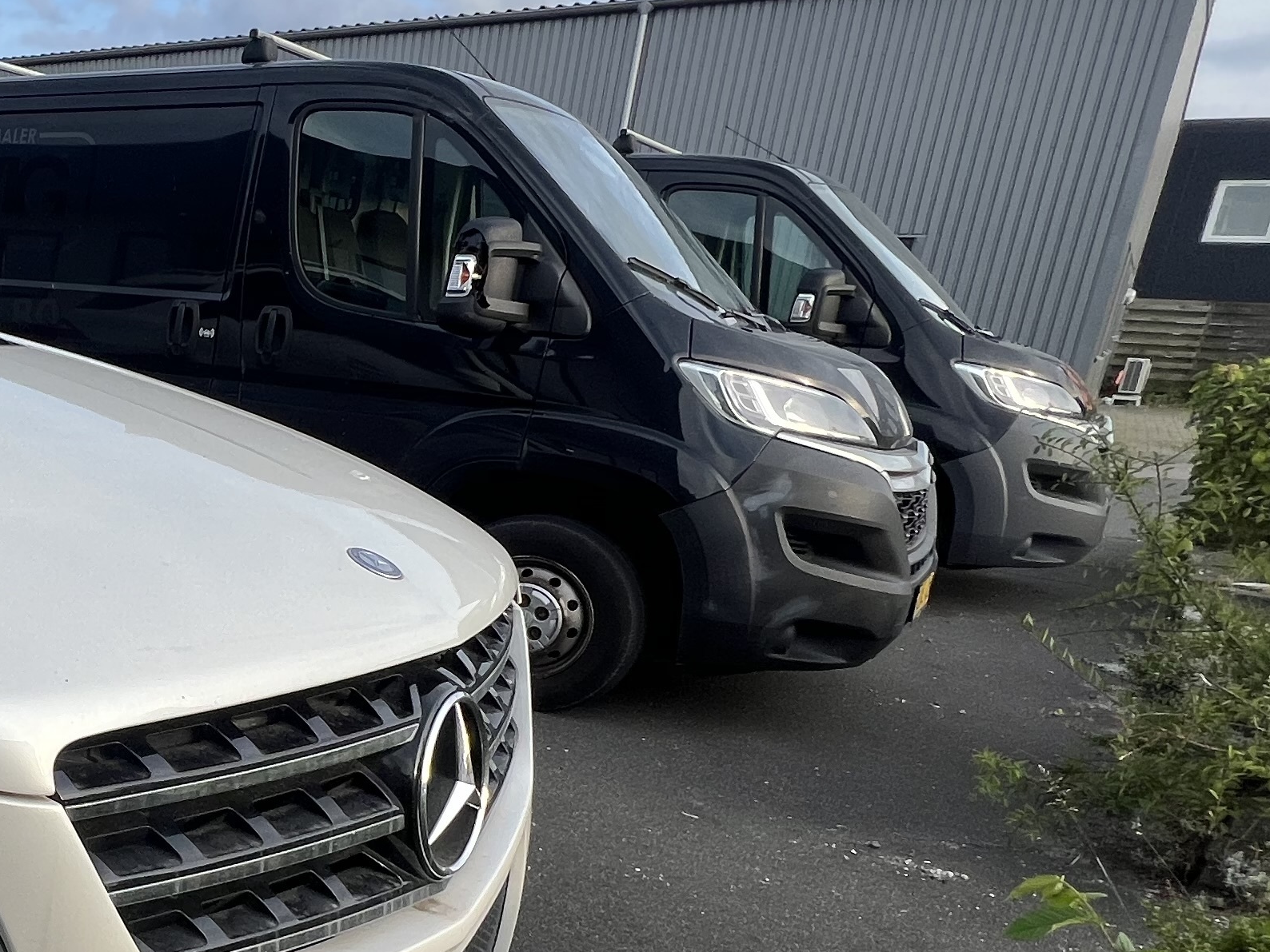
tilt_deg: -16.1
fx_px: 1211
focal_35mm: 33
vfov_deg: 42.3
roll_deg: -2.2
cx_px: -110
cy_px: 643
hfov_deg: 43.5
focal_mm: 1.57
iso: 32
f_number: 1.8
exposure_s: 1/555
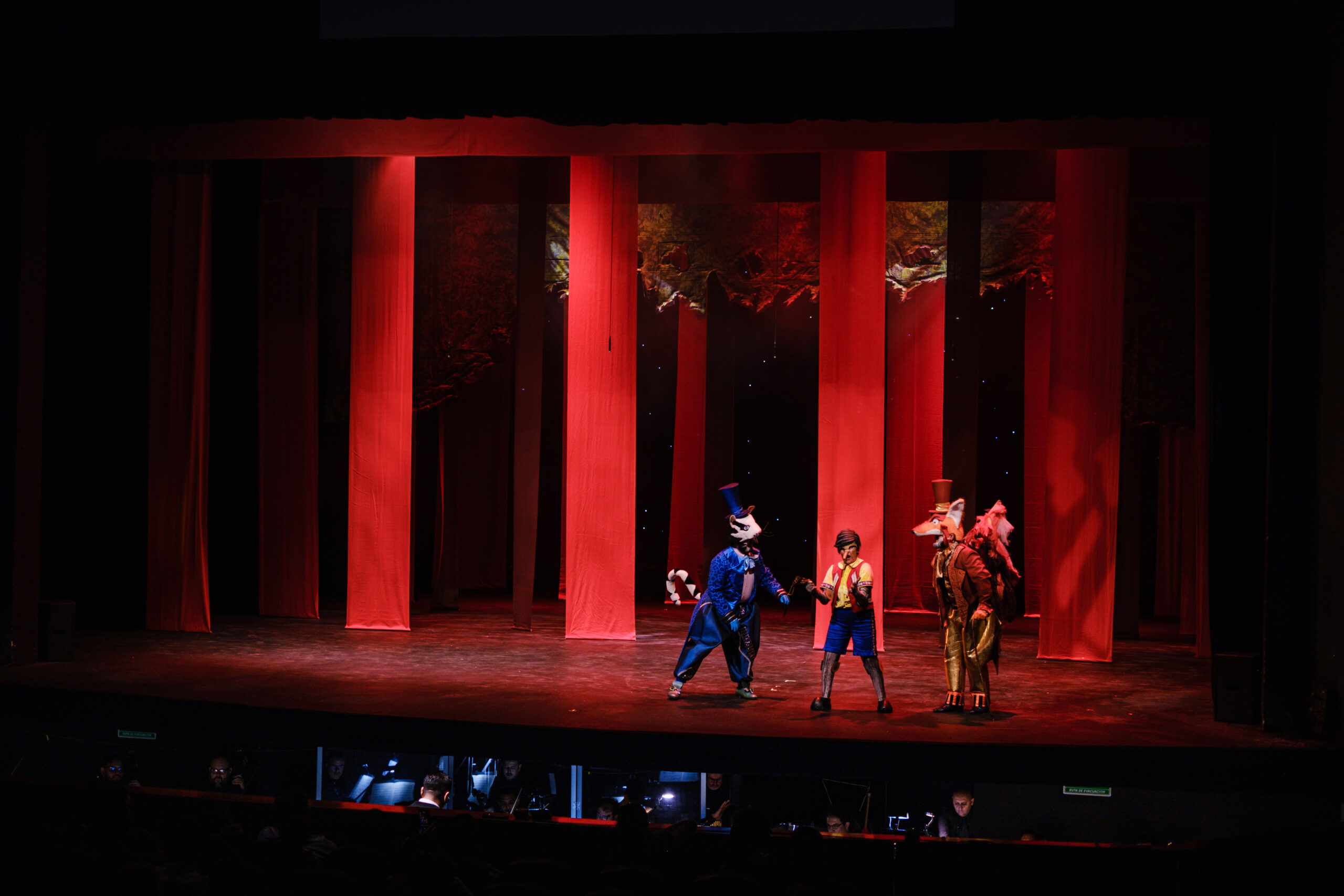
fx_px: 1979
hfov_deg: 37.5
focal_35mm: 53
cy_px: 448
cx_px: 672
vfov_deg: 25.5
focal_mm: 35
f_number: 1.8
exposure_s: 1/160
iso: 500
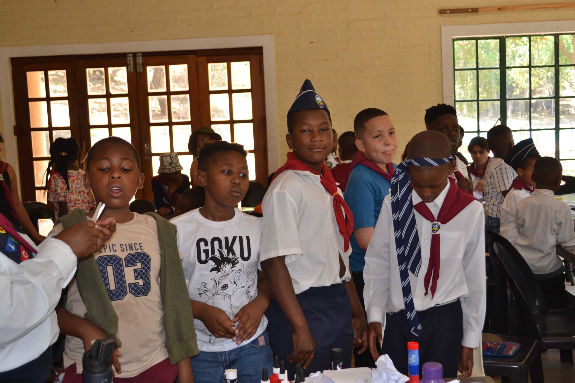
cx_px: 288
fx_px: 767
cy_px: 192
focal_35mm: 48
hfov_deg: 41.1
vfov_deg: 28.1
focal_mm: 32
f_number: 4.8
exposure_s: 1/60
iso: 400
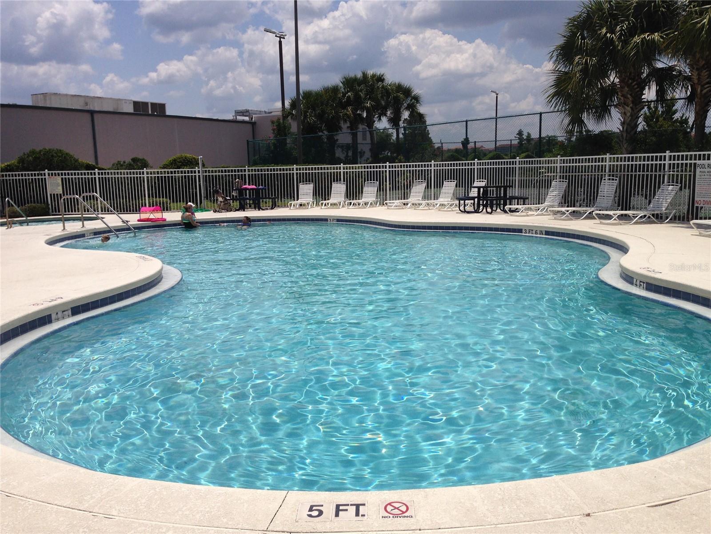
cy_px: 267
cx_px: 356
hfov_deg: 55.4
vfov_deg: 42.9
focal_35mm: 33
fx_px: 678
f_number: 2.4
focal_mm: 4.12
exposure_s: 1/4184
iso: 50
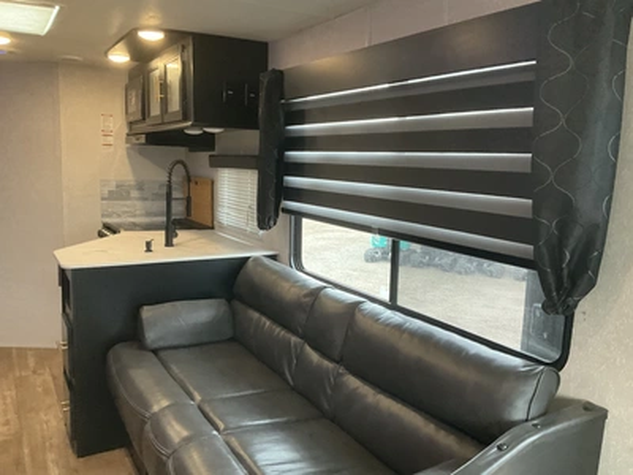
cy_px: 238
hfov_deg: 61.7
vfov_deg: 48.2
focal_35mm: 29
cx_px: 316
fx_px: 530
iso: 200
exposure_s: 1/60
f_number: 1.8
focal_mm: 3
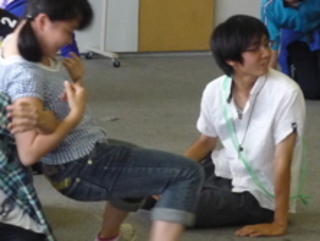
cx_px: 45
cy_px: 105
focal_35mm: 171
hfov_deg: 11.5
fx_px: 1582
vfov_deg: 8.7
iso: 400
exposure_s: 1/80
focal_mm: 12.3
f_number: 4.1
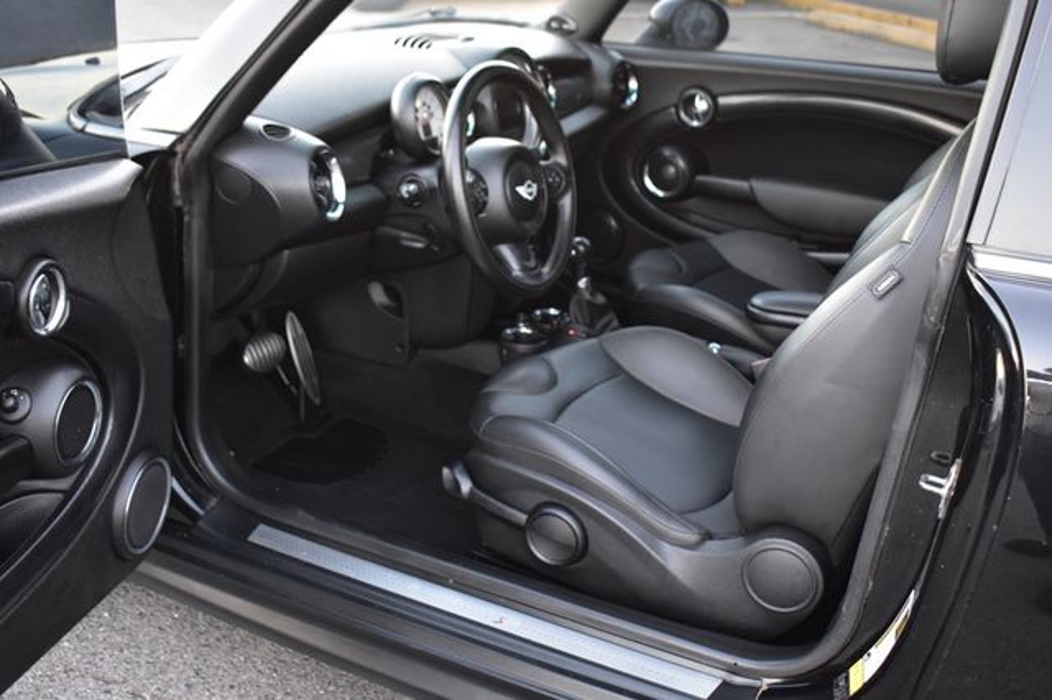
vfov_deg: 34.2
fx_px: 1139
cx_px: 526
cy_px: 350
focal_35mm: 39
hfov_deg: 49.6
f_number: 5
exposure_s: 1/15
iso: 1600
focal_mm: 26
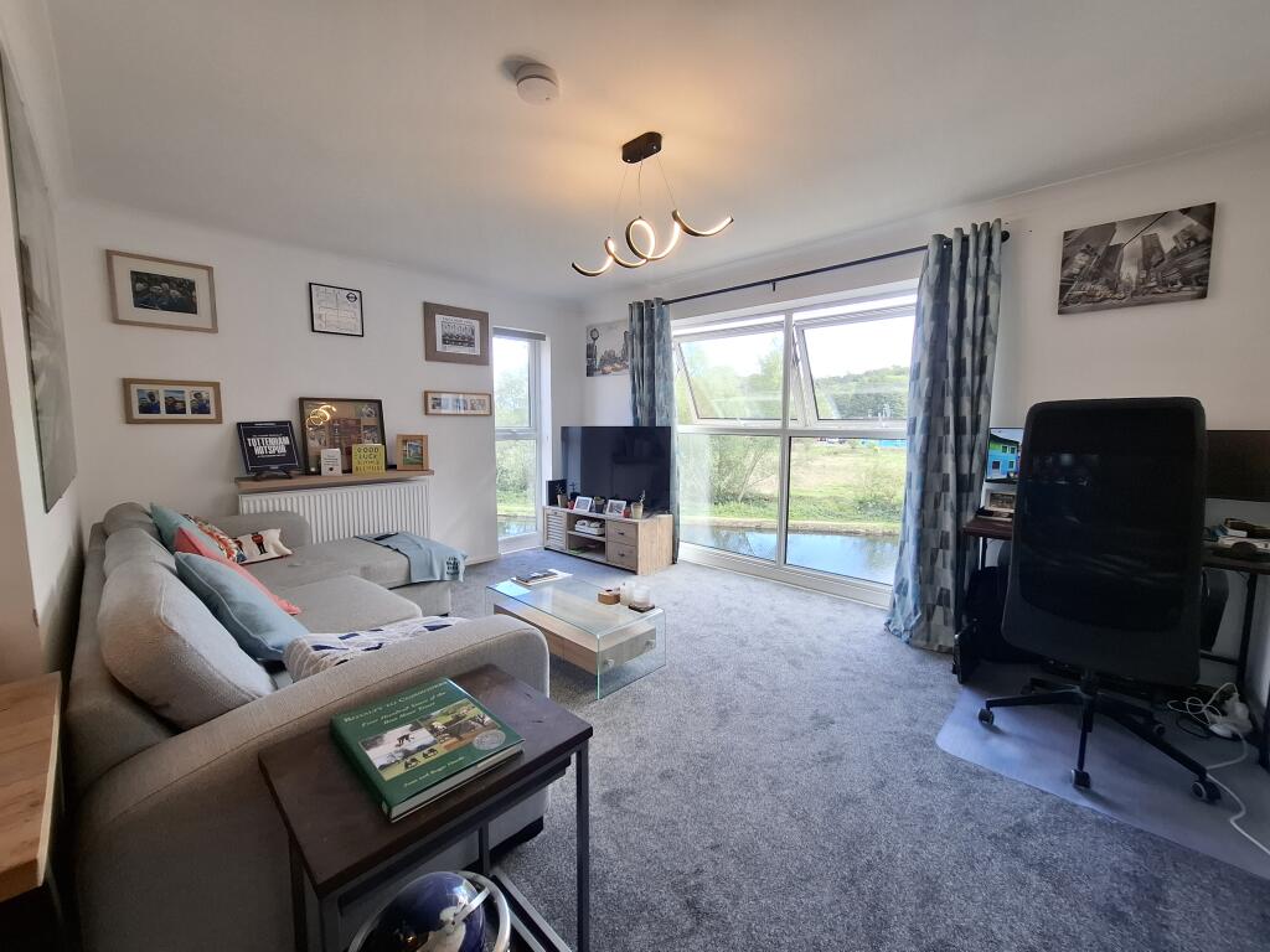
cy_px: 476
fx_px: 477
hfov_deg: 106.2
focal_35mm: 13
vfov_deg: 89.9
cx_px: 635
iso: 64
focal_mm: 1.74
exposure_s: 1/50
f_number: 2.2
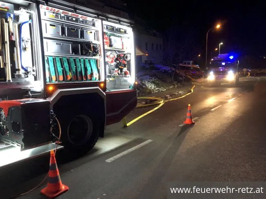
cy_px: 100
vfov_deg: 49.7
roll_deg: +2.9
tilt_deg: -9.8
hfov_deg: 63.5
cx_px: 133
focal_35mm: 28
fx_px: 215
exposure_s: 1/5
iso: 100
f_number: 1.8
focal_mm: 4
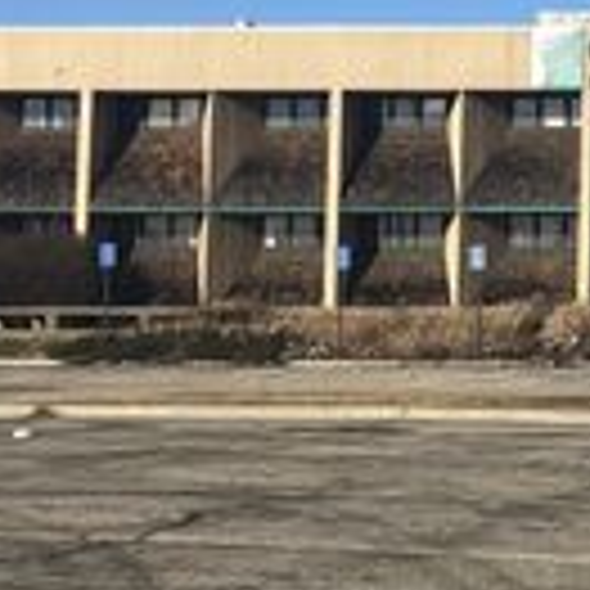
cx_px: 1203
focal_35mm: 121
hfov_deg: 12.6
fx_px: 2333
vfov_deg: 14.3
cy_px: 131
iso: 20
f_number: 1.8
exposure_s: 1/2667
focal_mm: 4
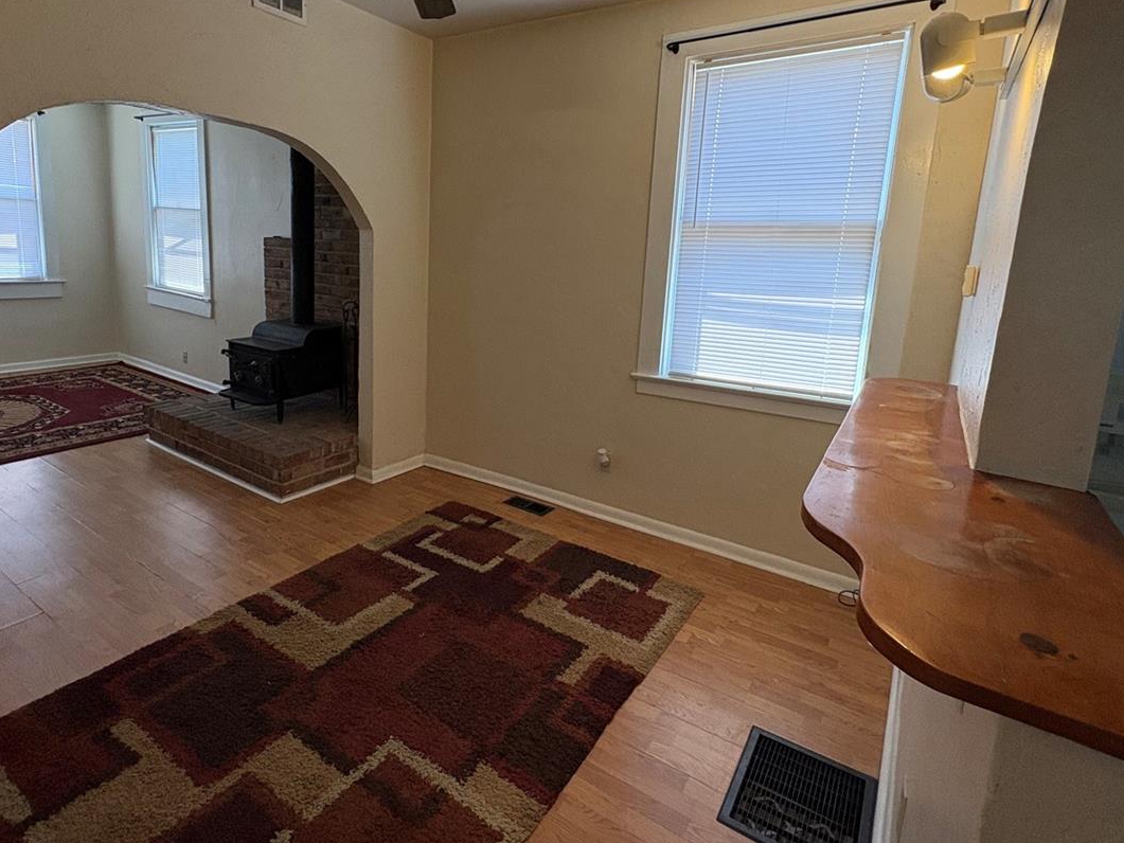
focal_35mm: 19
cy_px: 341
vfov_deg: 68.1
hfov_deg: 84.6
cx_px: 527
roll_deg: -3.1
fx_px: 617
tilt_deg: -8.9
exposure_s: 1/120
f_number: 2.2
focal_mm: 2.22
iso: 250
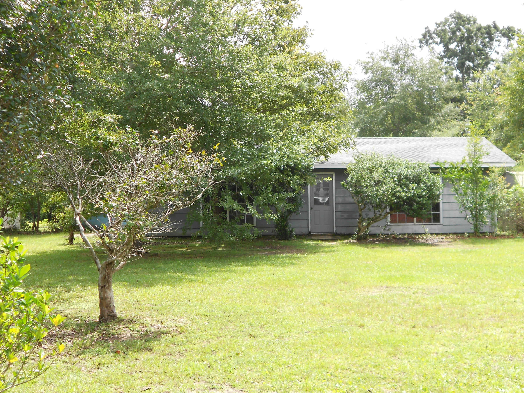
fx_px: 742
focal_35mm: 49
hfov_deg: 38.9
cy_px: 196
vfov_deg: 29.7
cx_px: 262
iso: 80
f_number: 4.5
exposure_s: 1/160
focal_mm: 9
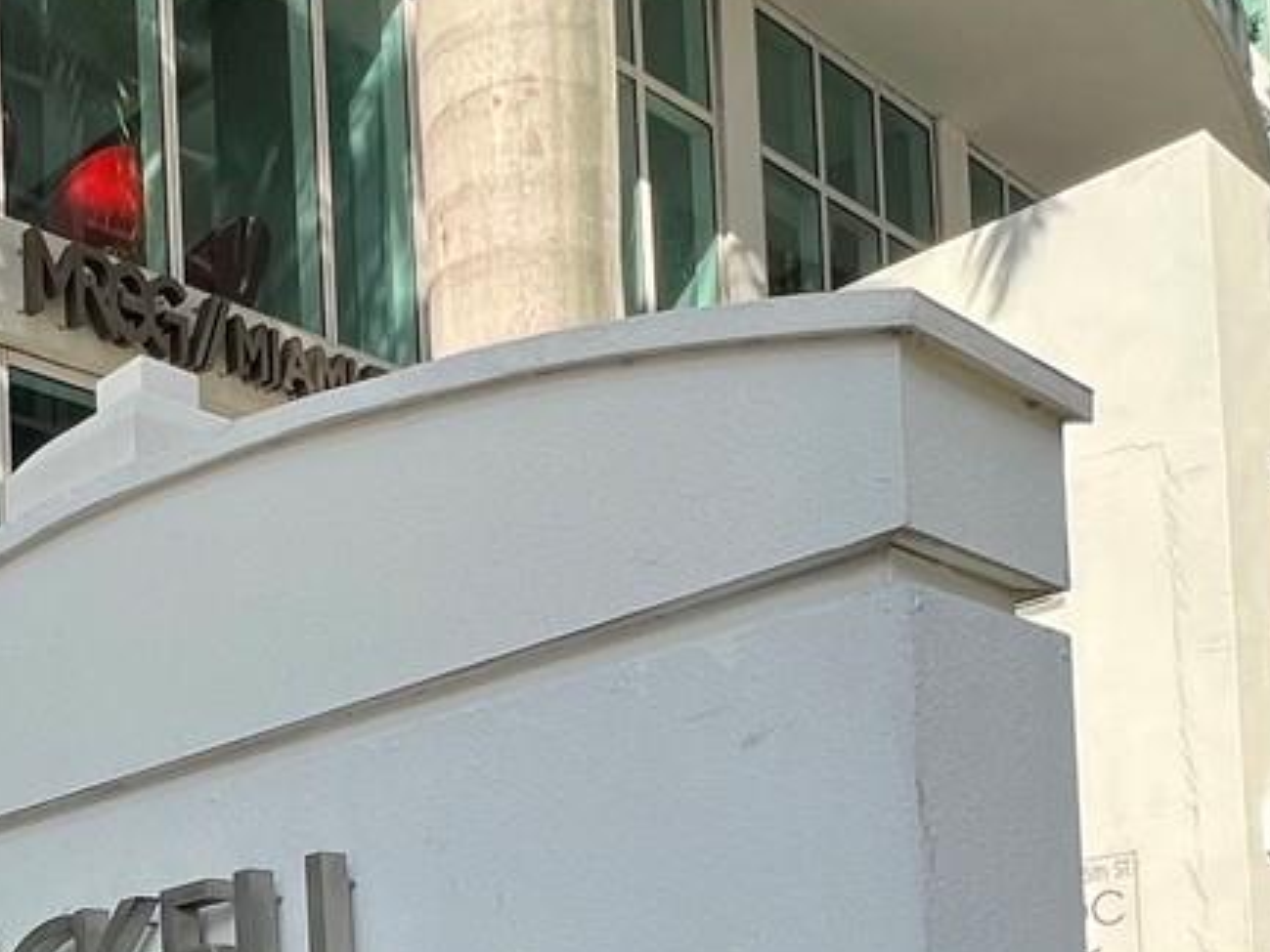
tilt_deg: +1.4
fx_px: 1762
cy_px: 1154
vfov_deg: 26.7
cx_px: 211
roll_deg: +2.8
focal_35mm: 48
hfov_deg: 37.8
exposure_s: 1/797
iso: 32
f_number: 1.8
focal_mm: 1.57
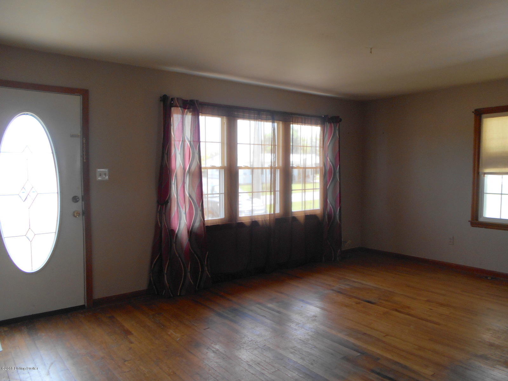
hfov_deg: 67.3
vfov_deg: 53.1
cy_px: 190
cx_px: 254
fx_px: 382
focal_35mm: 26
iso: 80
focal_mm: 4.6
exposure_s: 1/50
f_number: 3.2
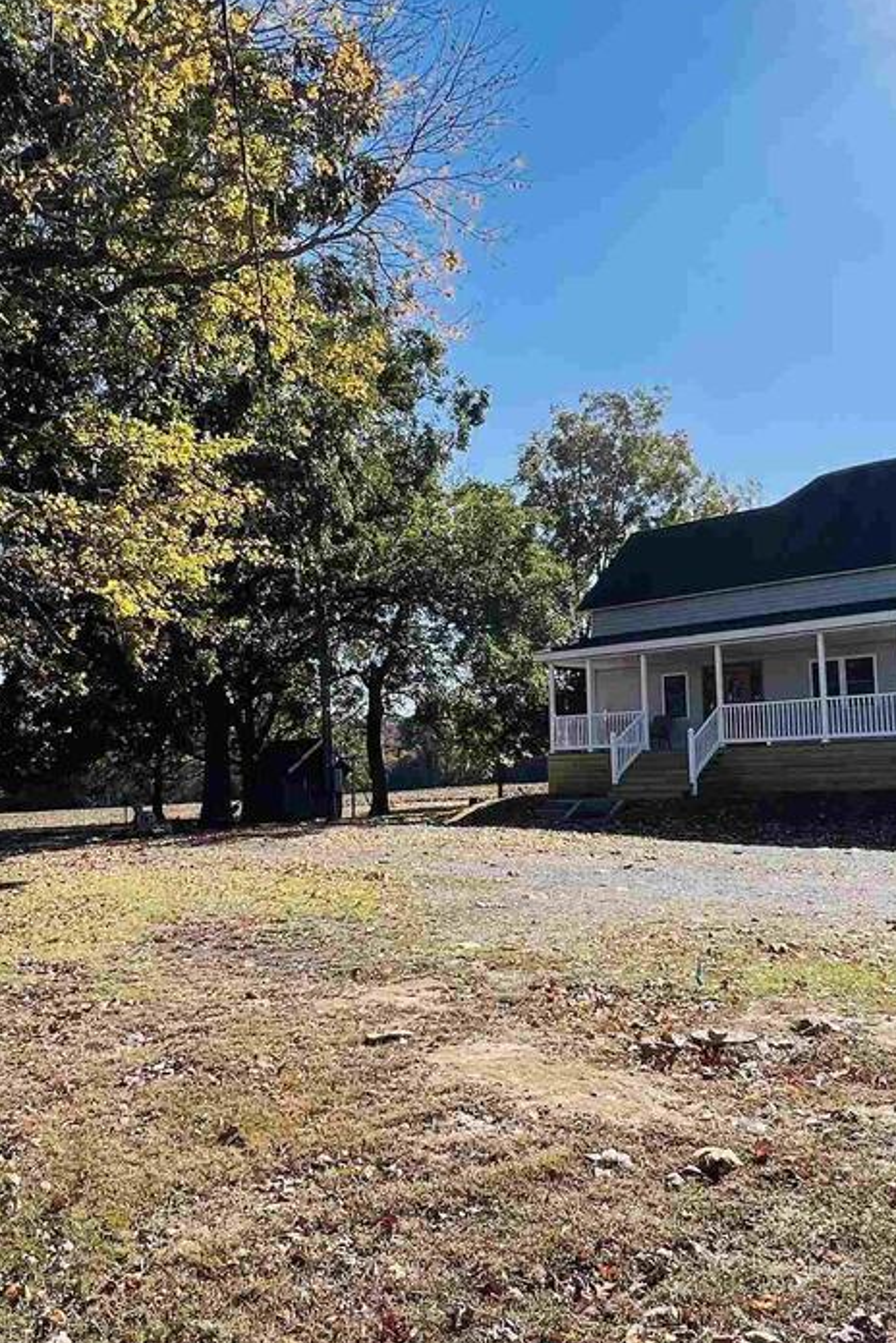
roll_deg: +0.3
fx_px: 1044
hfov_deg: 46.4
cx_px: 456
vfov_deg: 65.4
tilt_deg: +5.3
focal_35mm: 28
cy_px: 653
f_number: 1.8
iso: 32
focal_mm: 1.57
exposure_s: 1/1220
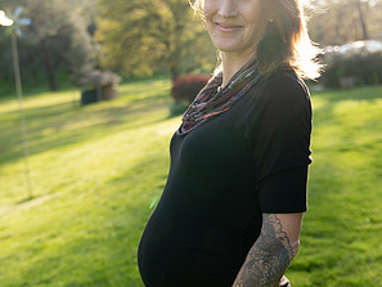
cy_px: 133
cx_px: 190
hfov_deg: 39.6
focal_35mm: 48
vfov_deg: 30.3
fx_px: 530
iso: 125
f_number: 2.8
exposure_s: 1/250
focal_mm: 33
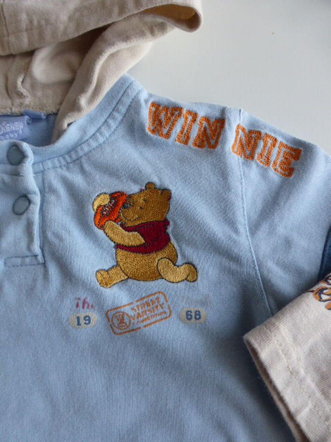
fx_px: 319
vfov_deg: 69.4
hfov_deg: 54.9
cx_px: 166
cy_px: 221
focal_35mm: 25
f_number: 3.3
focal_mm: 4.3
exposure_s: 1/60
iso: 200
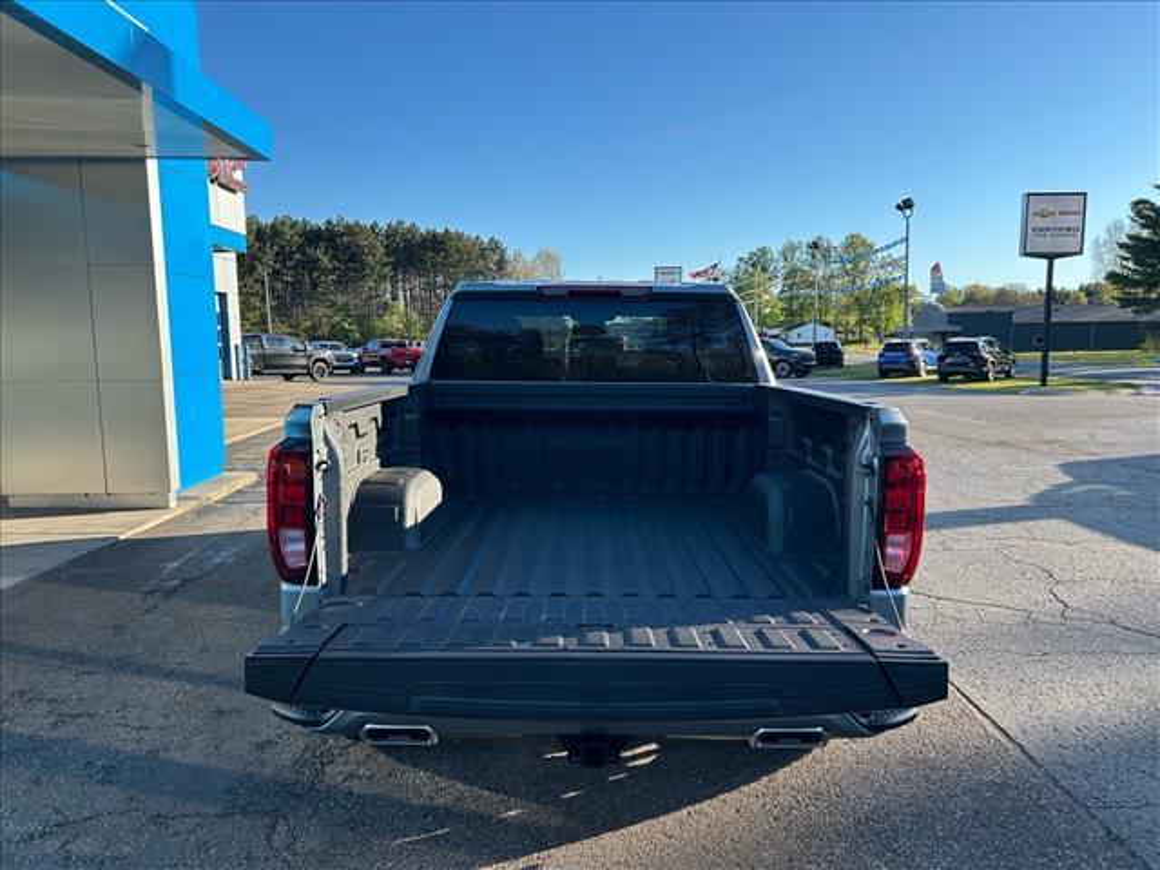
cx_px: 580
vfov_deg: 53.1
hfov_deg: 67.3
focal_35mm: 26
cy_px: 435
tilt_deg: -6.4
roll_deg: +1.3
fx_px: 871
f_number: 1.5
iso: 50
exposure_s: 1/1621
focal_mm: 5.7
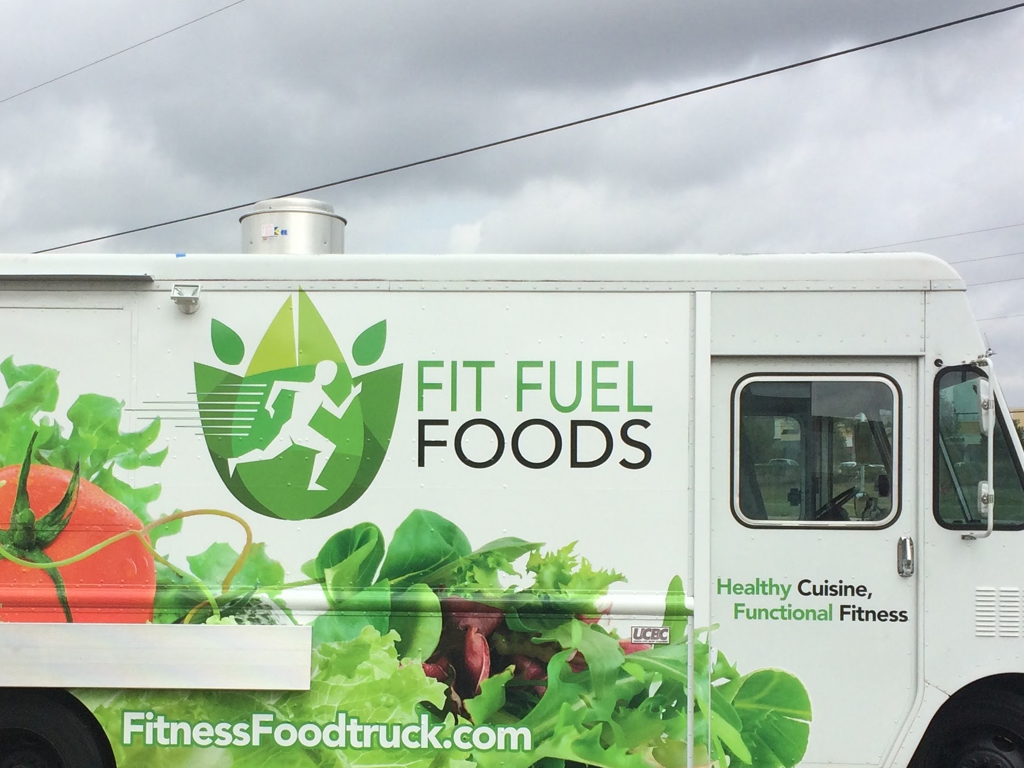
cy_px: 499
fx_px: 1627
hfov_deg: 34.8
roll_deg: +1.6
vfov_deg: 26.4
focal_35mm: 55
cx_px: 387
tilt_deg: -0.6
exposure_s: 1/2740
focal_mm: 4.15
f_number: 2.2
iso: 32
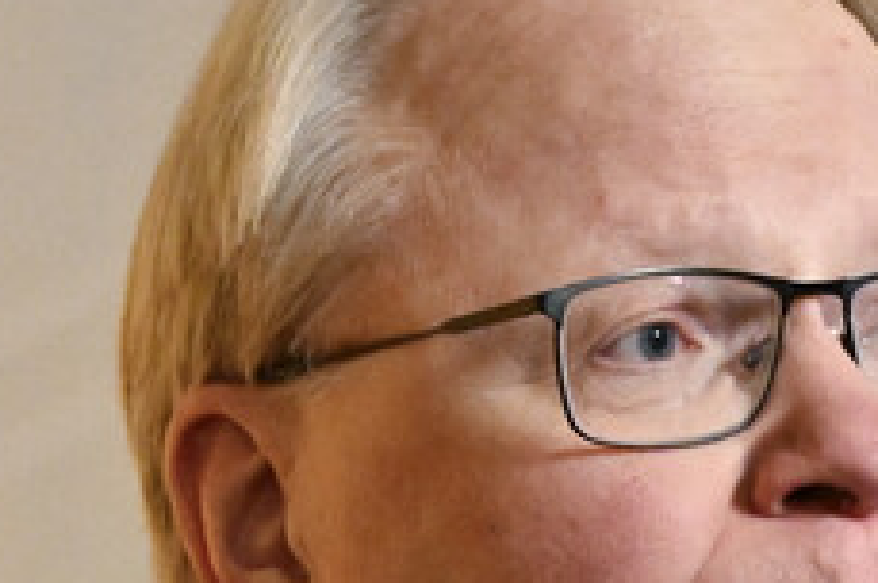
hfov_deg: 7.2
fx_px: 6990
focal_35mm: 287
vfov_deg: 4.6
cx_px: 372
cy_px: 1505
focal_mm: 41
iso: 4000
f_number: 2.8
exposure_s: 1/125
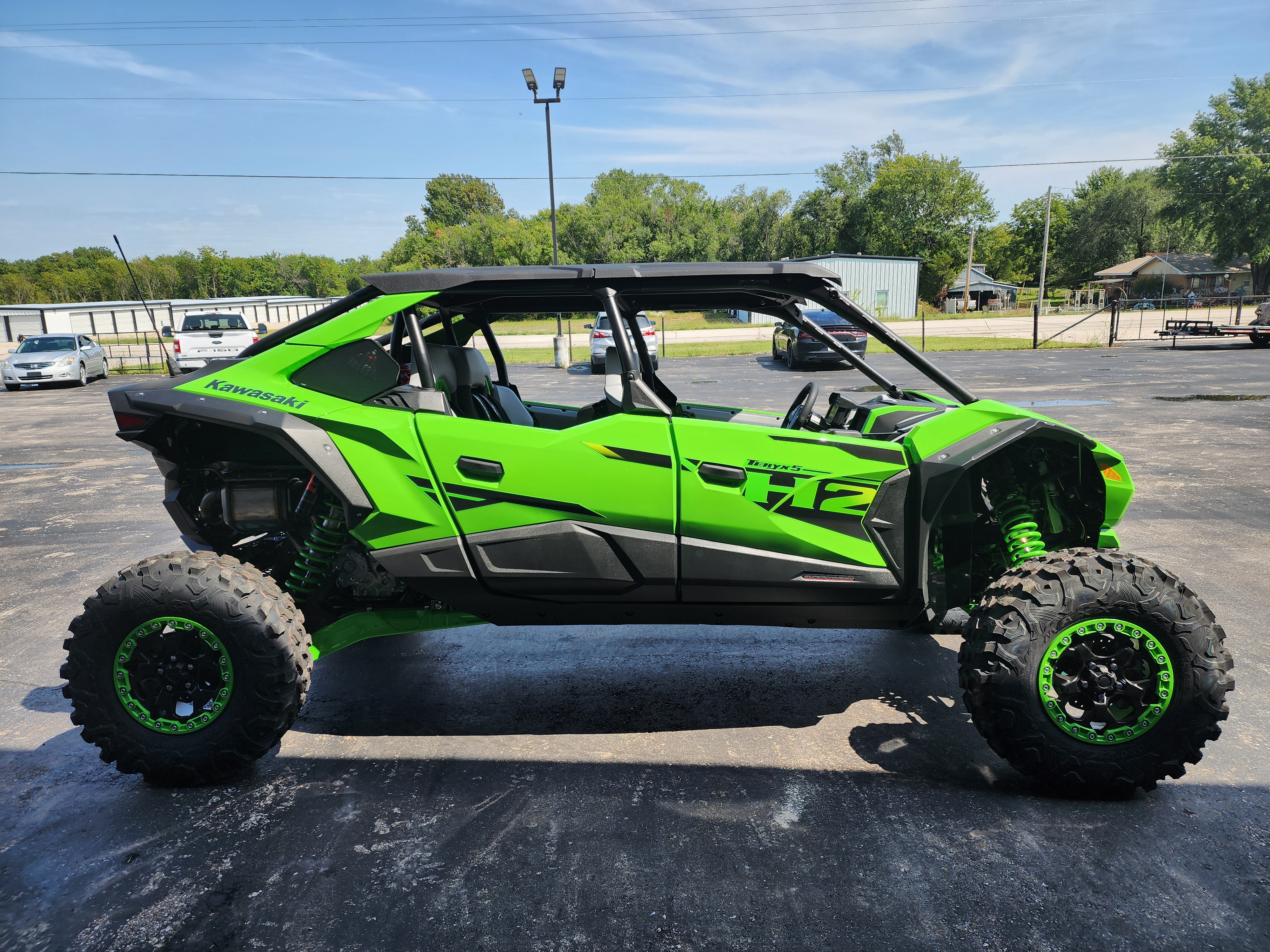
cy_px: 476
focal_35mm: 23
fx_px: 844
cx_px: 635
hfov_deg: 73.9
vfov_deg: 58.9
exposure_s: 1/548
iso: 12
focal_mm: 6.4
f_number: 1.8
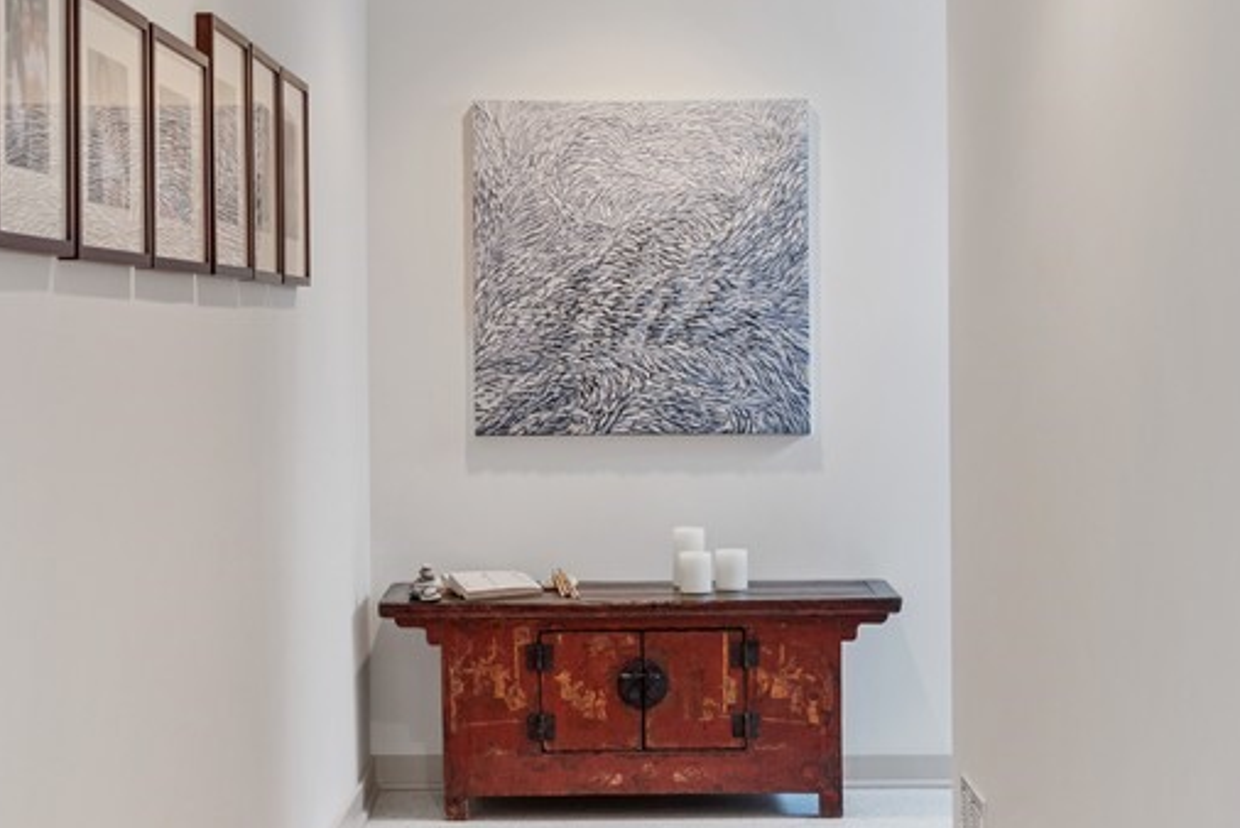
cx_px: 649
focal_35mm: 64
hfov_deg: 31.4
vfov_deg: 21.2
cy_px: 336
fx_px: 2206
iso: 200
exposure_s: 1/1.67
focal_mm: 24
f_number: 8
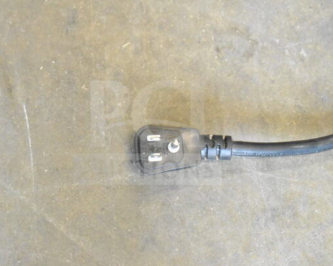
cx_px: 147
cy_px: 133
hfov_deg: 20.5
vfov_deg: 16.4
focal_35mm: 94
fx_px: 922
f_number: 5.6
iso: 12800
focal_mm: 55
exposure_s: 1/100
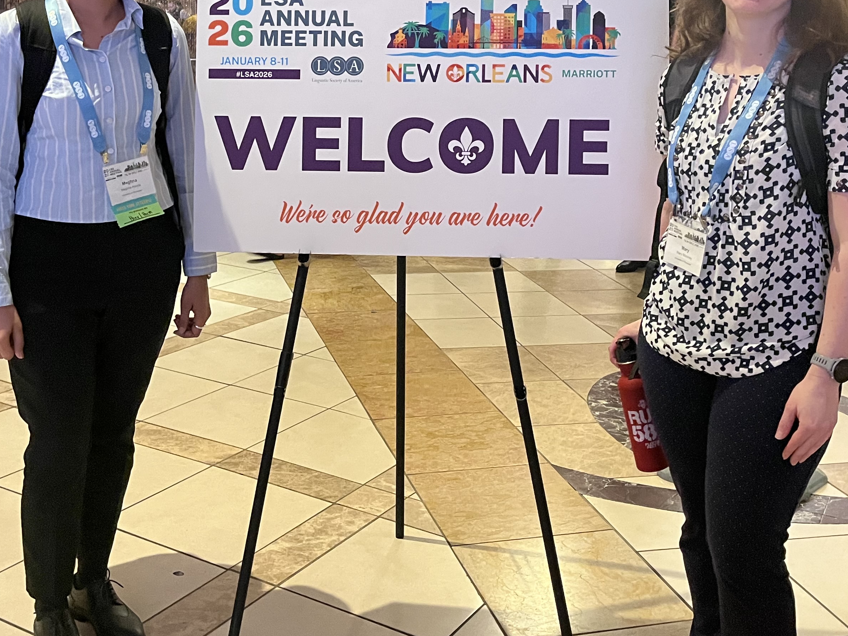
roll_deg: -1.5
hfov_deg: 42.9
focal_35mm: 44
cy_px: 237
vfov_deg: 32.7
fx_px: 1078
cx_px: 388
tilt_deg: -11.1
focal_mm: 5.1
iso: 500
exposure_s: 1/60
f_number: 1.6
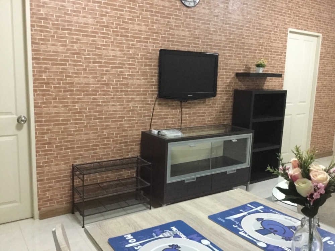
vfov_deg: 45.4
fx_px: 300
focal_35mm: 31
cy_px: 126
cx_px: 168
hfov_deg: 58.4
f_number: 2.4
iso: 640
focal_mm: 3.3
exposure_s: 1/17
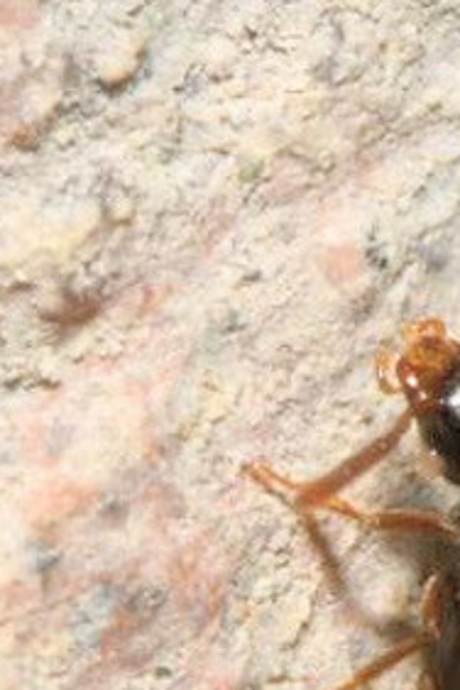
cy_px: 763
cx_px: 575
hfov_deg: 3.1
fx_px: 8556
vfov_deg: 4.6
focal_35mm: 446
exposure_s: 1/60
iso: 250
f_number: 32
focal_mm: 105
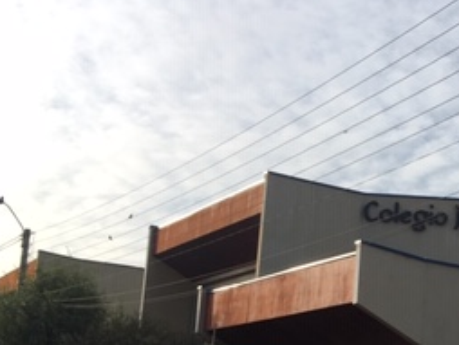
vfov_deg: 19.9
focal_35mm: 73
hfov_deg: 24.7
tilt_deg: +8.5
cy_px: 289
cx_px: 515
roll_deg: -1.8
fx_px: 969
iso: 25
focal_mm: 4.15
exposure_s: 1/1183
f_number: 2.2
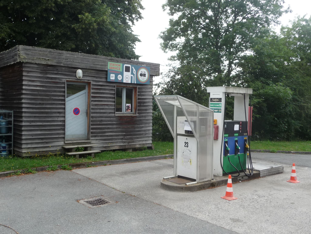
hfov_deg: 52.6
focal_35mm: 35
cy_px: 117
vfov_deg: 40.7
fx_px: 314
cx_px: 156
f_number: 3.3
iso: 100
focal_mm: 4.7
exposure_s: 1/125
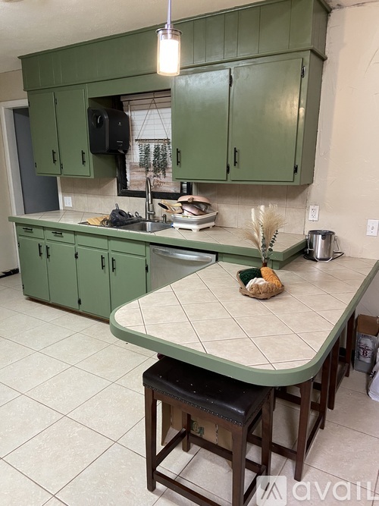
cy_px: 253
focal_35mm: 26
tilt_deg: -14.6
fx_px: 380
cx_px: 190
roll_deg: +0.6
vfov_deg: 67.3
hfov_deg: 53.0
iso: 160
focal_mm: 4.25
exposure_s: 1/60
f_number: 1.8
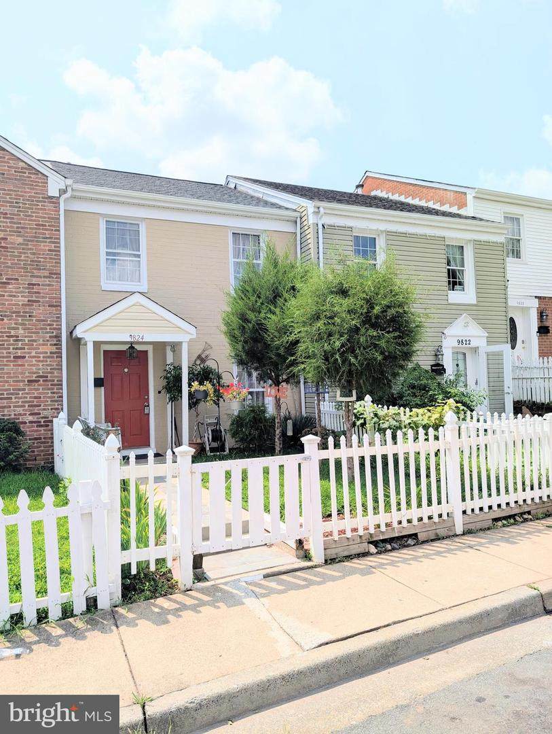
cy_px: 367
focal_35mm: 24
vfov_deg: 71.5
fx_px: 509
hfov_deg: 56.9
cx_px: 276
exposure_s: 1/1938
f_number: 1.68
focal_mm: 6.9
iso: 22
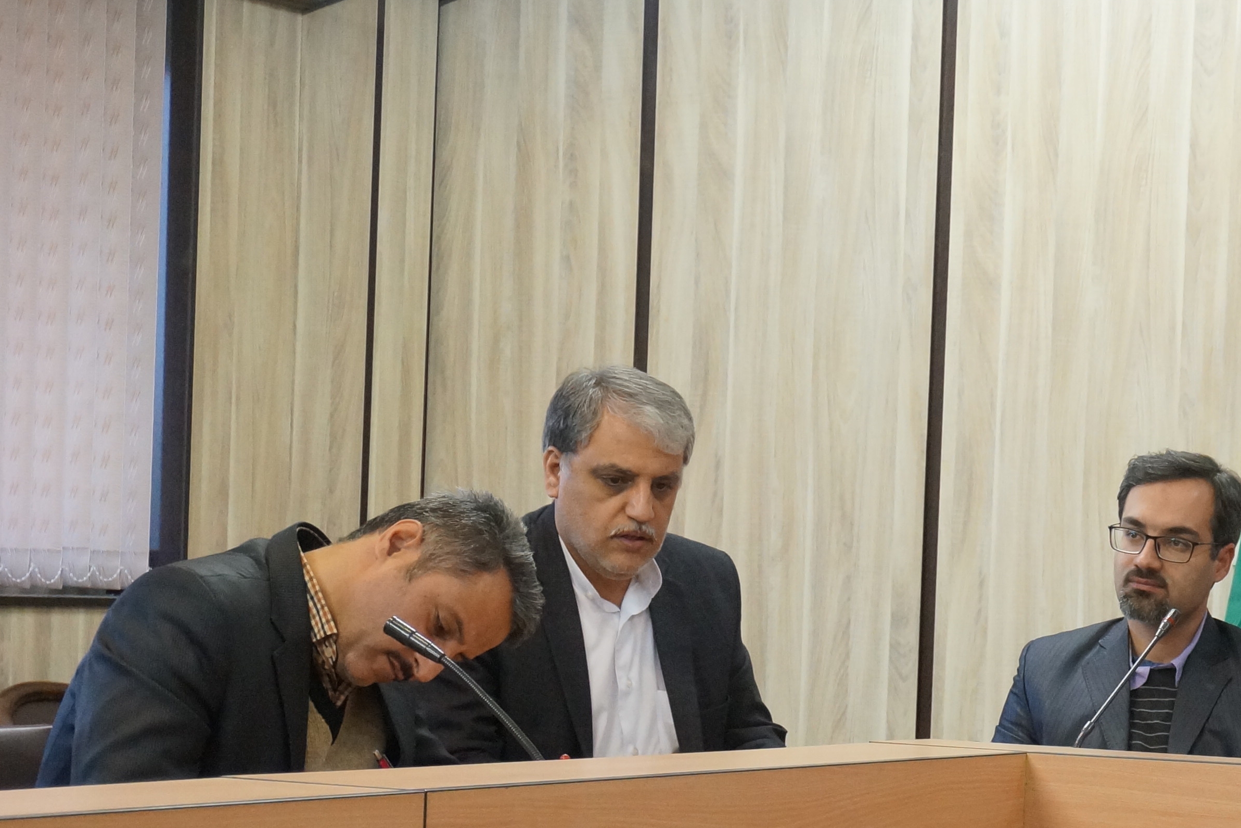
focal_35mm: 108
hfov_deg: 18.5
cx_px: 1207
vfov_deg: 12.6
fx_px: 3724
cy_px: 705
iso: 1250
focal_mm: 35
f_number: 5.6
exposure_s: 1/60
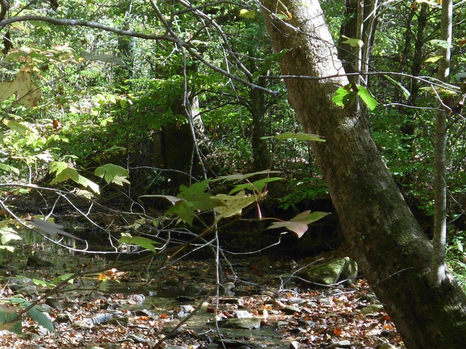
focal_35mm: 147
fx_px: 1979
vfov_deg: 10.1
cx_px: 94
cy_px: 213
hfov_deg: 13.4
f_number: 4.5
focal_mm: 11.31
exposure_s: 1/90
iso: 100
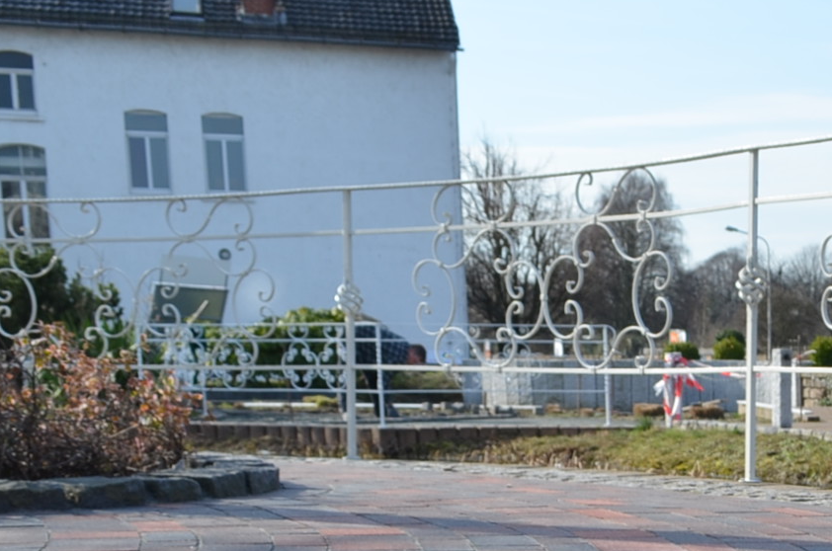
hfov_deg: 24.1
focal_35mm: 79
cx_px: 912
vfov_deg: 16.1
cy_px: 768
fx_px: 1822
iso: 100
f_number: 7.1
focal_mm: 18
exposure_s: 1/200
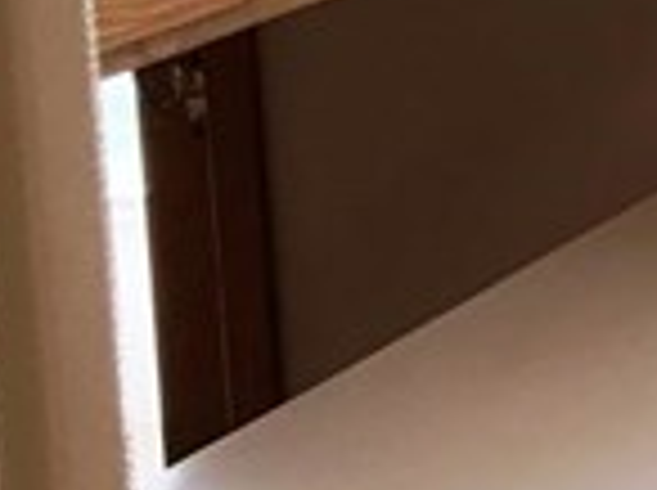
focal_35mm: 197
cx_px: 2241
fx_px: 3733
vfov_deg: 7.4
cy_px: -144
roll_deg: +0.3
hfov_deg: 8.0
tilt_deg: -8.5
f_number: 1.8
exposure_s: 1/120
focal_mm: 3.99
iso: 40
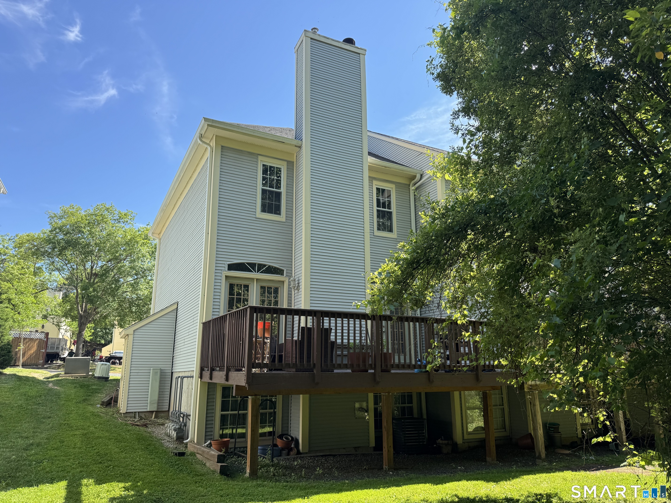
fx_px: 465
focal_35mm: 24
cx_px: 336
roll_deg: -0.5
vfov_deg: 56.8
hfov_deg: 71.6
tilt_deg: +12.9
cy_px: 252
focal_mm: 6.76
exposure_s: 1/1456
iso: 80
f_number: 1.78
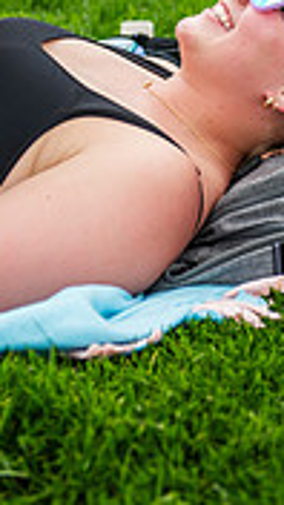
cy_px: -77
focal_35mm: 150
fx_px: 2008
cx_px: 152
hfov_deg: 8.1
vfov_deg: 14.0
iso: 80
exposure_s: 1/320
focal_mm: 56
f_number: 3.2
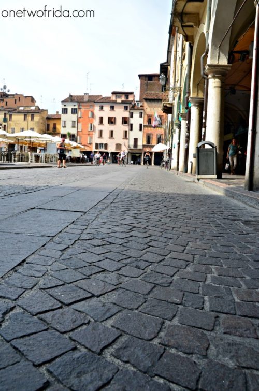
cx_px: 130
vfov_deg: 67.5
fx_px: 293
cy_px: 196
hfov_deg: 47.7
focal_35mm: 27
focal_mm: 18
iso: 320
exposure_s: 1/250
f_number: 10
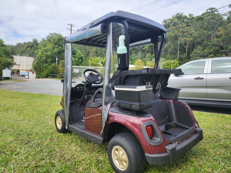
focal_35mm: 23
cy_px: 86
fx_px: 153
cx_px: 116
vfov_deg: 58.9
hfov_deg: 73.9
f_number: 1.8
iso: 12
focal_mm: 6.4
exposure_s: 1/474
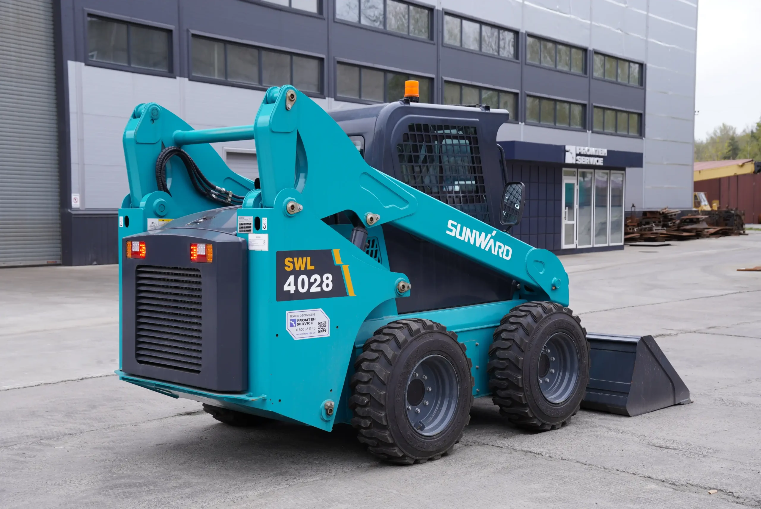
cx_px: 380
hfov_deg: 42.3
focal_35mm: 46
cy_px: 254
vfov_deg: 29.0
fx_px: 983
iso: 100
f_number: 4
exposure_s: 1/200
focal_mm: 31
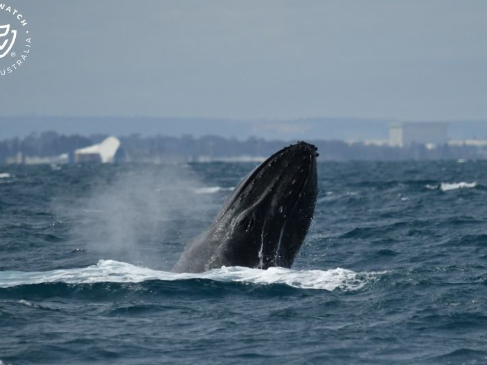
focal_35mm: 522
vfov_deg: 2.8
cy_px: 182
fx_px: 7343
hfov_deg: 3.8
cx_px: 229
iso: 800
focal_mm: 480
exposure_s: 1/8000
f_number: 6.3
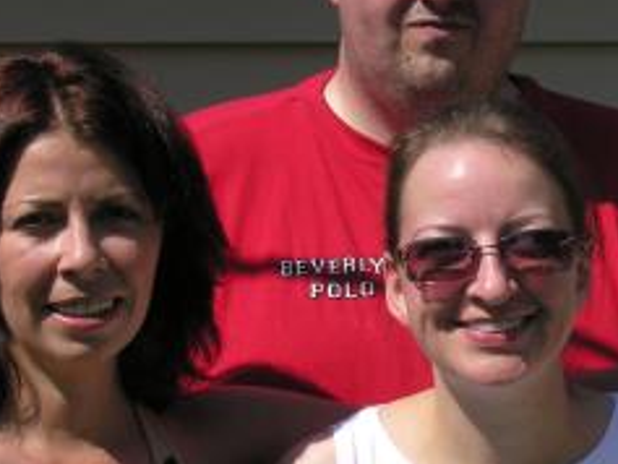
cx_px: 584
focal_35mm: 159
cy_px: 258
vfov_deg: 9.3
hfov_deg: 12.3
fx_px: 2840
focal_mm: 15
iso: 50
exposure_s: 1/242
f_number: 7.1
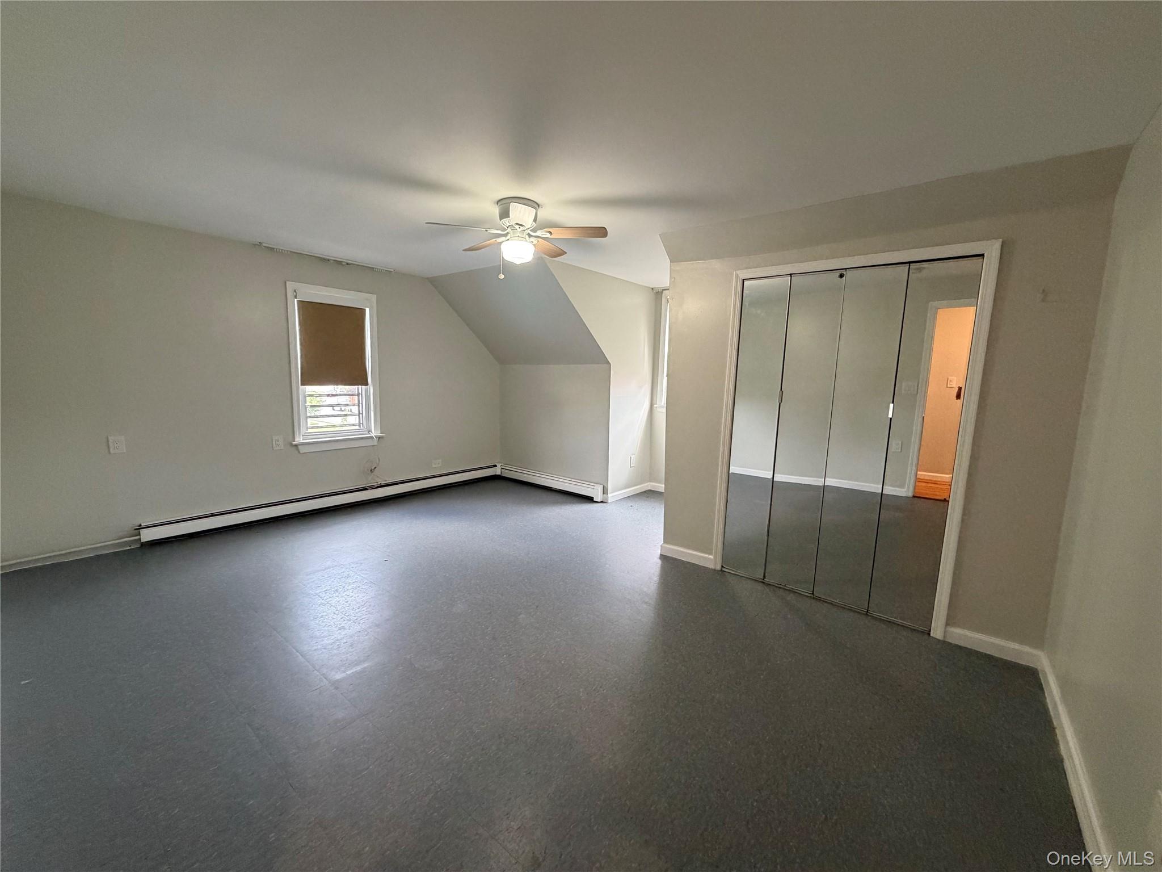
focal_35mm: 14
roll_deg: -1.0
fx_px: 470
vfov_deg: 85.7
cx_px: 581
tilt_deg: -7.2
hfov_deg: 102.1
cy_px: 436
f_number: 2.2
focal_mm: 2.22
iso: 400
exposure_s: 1/60
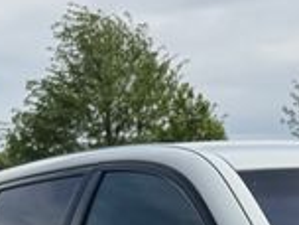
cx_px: 696
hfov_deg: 10.6
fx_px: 1399
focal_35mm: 162
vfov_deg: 8.2
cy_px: 588
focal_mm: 6.76
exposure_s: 1/7353
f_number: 1.78
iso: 80
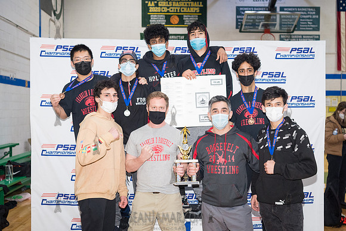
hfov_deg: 43.5
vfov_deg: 29.8
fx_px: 433
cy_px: 125
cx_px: 184
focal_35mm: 45
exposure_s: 1/400
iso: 4000
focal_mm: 35
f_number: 4
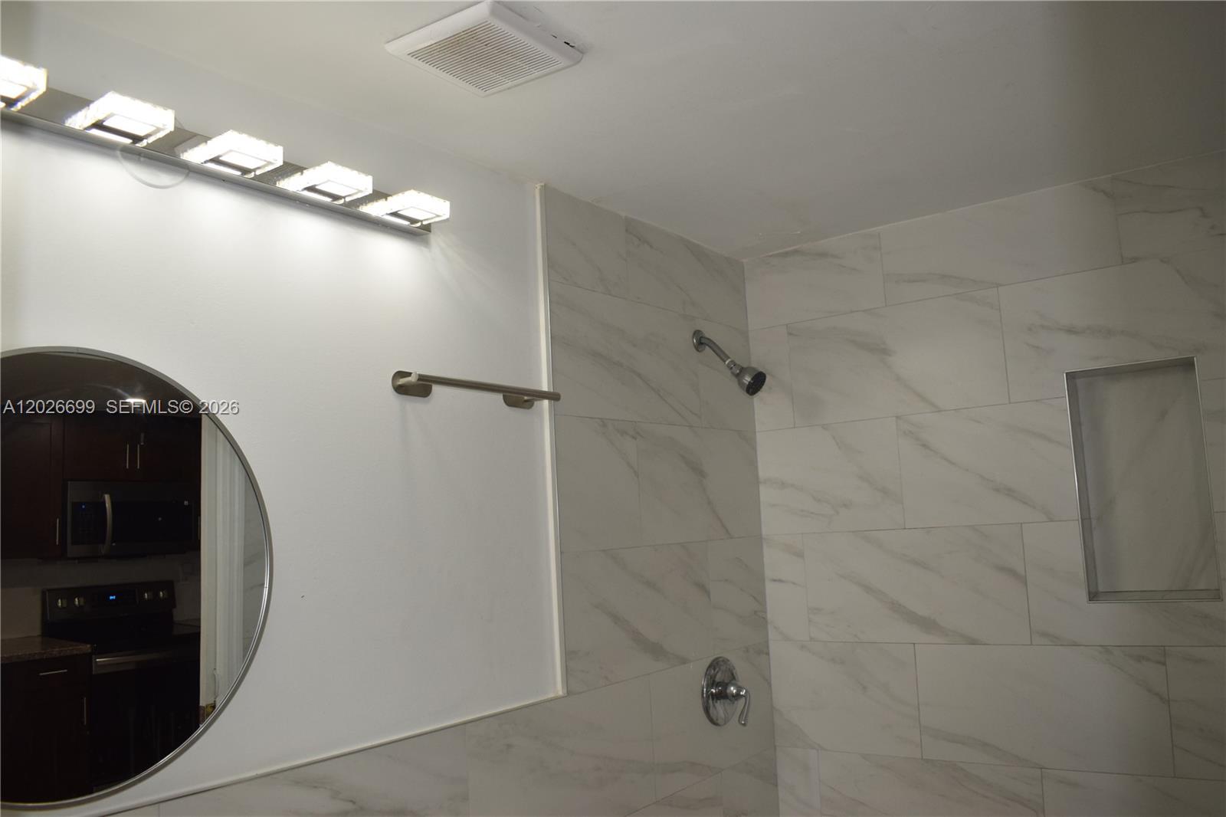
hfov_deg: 67.4
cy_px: 408
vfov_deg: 47.9
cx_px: 613
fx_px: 919
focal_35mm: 27
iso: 640
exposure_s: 1/125
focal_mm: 18
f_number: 5.6
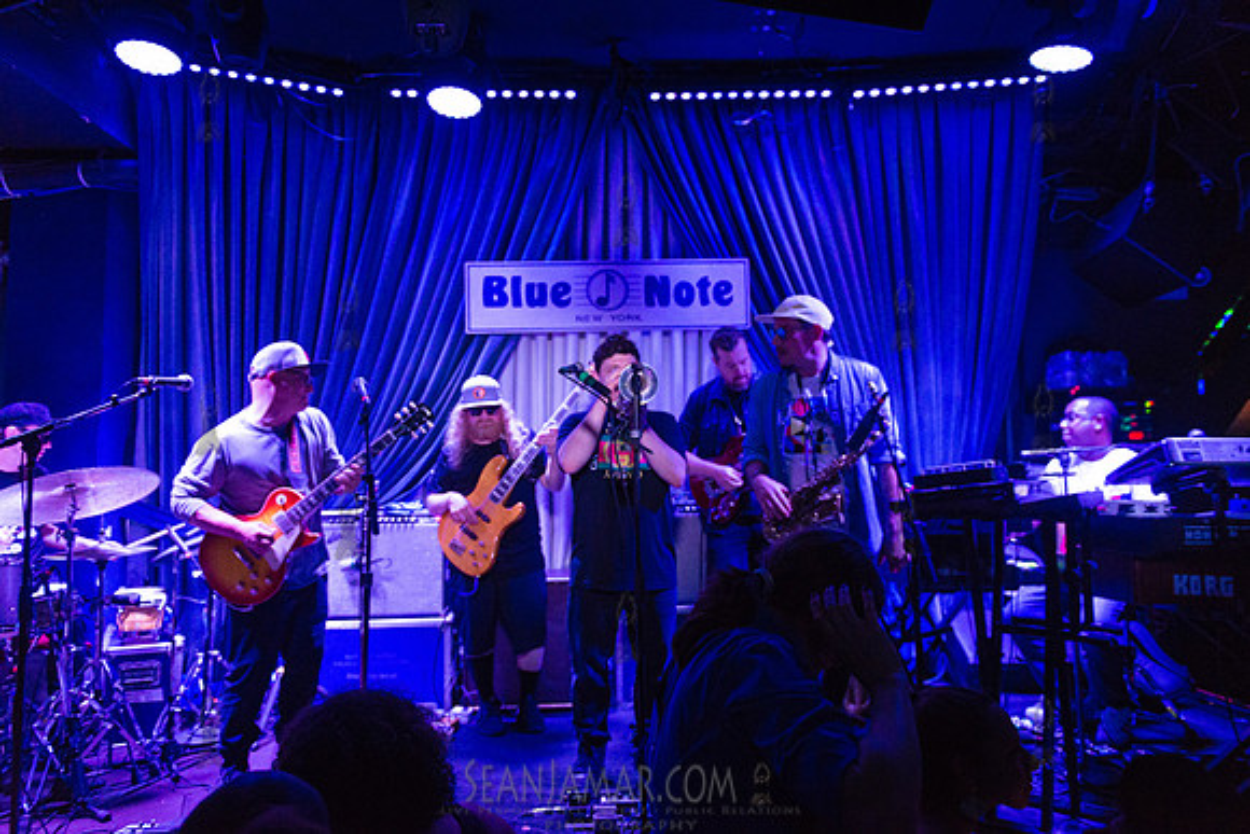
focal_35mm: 24
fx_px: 833
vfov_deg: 53.2
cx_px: 625
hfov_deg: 73.7
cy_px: 417
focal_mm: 24
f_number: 2.8
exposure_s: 1/250
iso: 4000
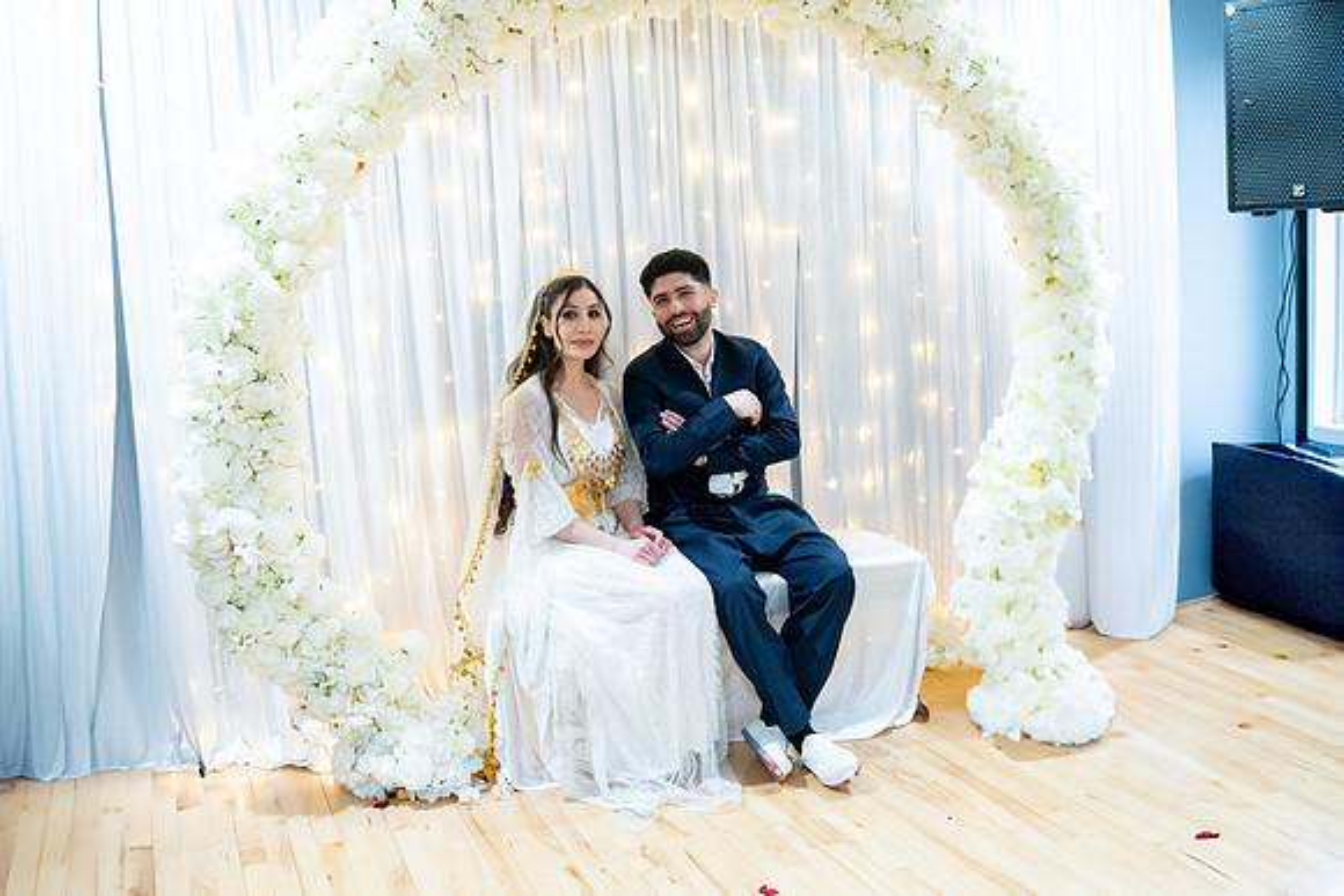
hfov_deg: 54.4
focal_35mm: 35
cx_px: 672
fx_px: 1307
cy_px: 448
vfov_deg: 37.9
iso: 5000
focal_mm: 35
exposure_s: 1/200
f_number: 2.8
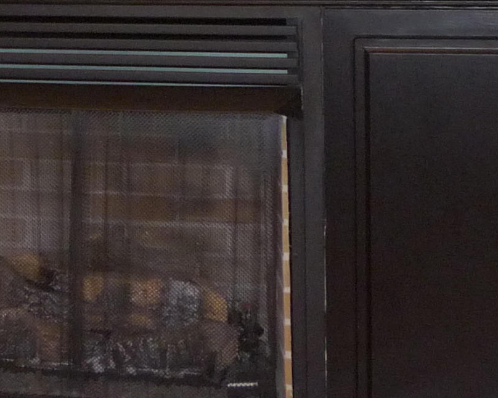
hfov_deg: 16.2
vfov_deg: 12.9
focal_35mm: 116
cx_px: -29
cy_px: -88
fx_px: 1709
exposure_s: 1/8
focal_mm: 5.2
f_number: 3.3
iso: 250
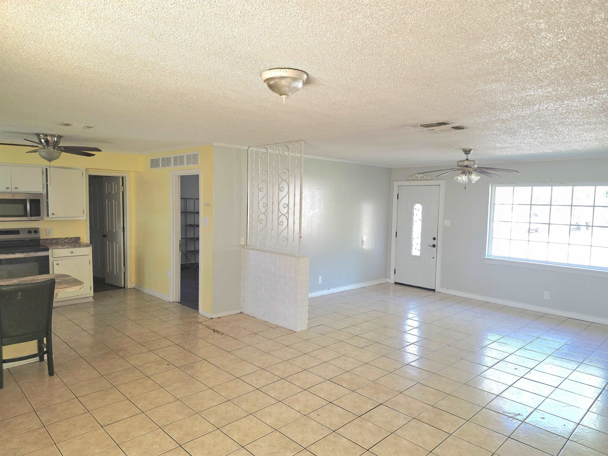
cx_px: 304
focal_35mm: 23
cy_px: 228
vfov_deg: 58.9
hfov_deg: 73.9
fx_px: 404
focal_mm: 6.3
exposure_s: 1/60.2
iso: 200
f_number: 1.7
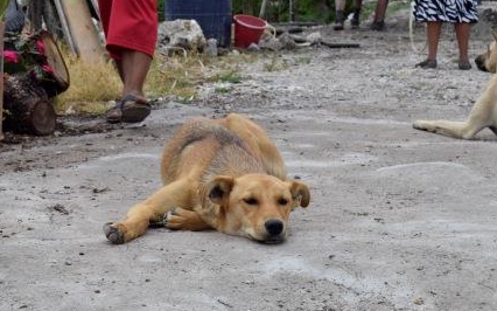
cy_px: 163
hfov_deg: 23.4
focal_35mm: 89
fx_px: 1199
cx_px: 258
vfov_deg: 14.7
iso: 200
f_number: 14
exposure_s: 1/125
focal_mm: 55
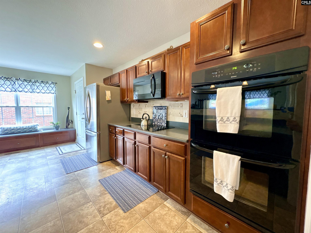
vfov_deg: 85.7
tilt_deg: -2.5
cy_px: 116
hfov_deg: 102.1
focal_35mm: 14
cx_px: 156
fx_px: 126
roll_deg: +0.7
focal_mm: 2.22
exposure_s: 1/60
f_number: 2.2
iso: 640
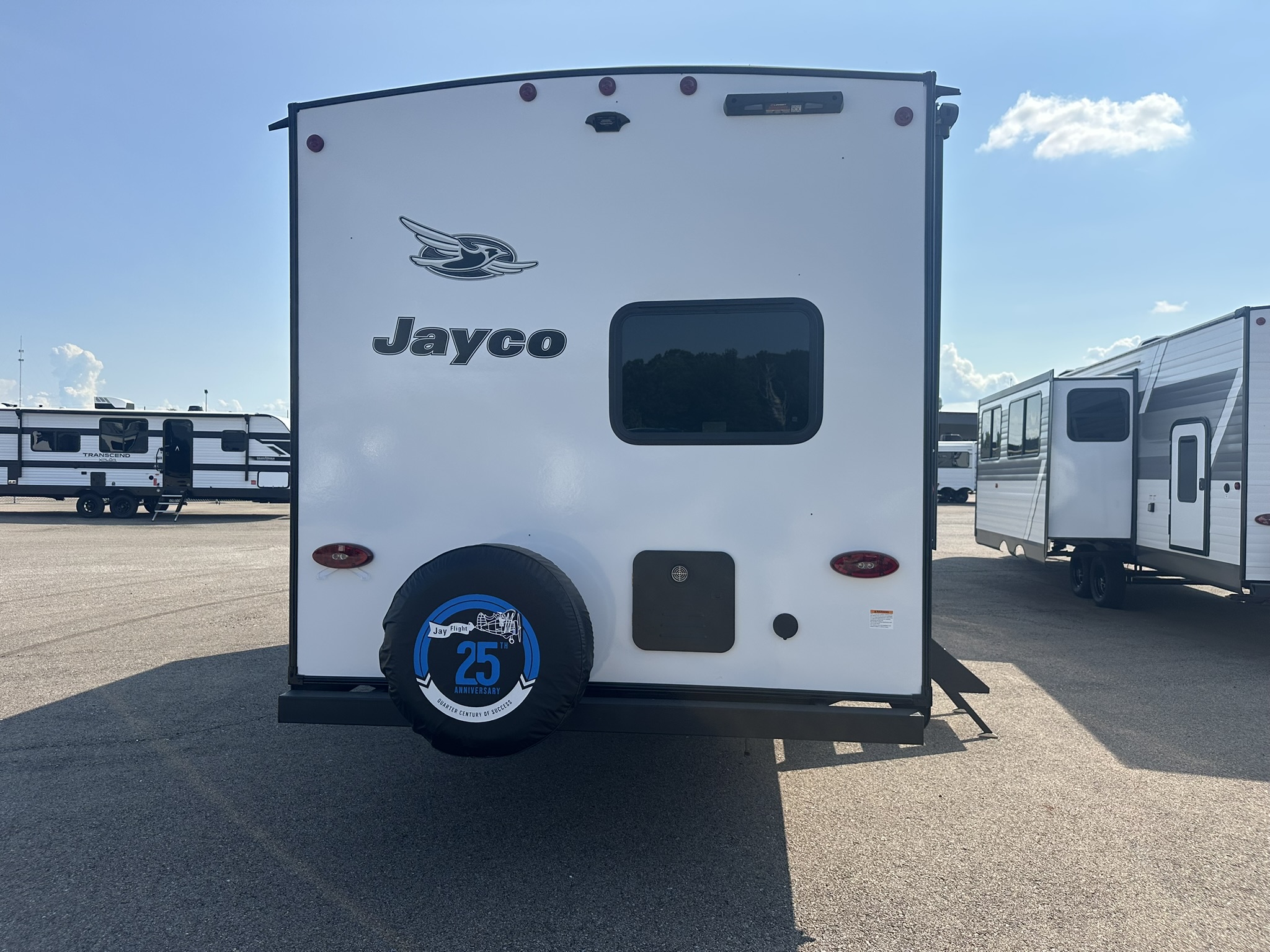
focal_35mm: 24
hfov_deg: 71.6
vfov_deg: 56.8
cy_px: 476
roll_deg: -2.2
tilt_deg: -0.4
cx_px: 635
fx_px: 881
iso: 80
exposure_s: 1/5263
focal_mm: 6.86
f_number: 1.78
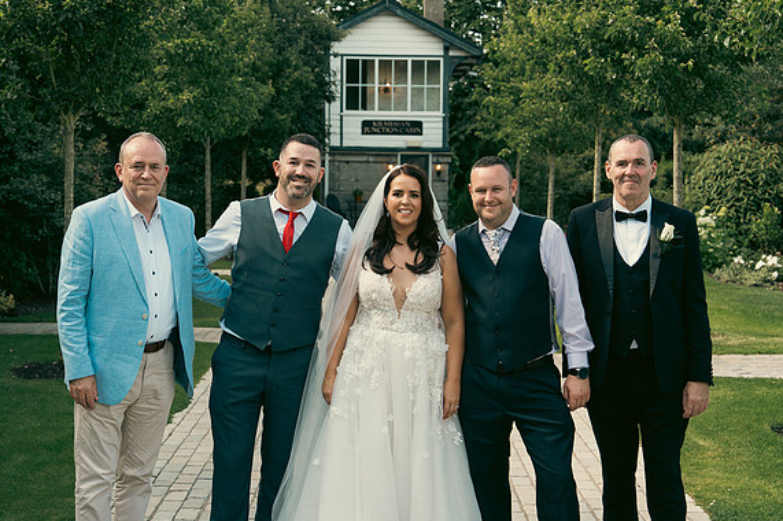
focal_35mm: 61
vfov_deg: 22.2
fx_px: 1326
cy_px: 263
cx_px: 387
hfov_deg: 32.9
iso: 500
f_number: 5.6
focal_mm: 60
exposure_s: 1/400
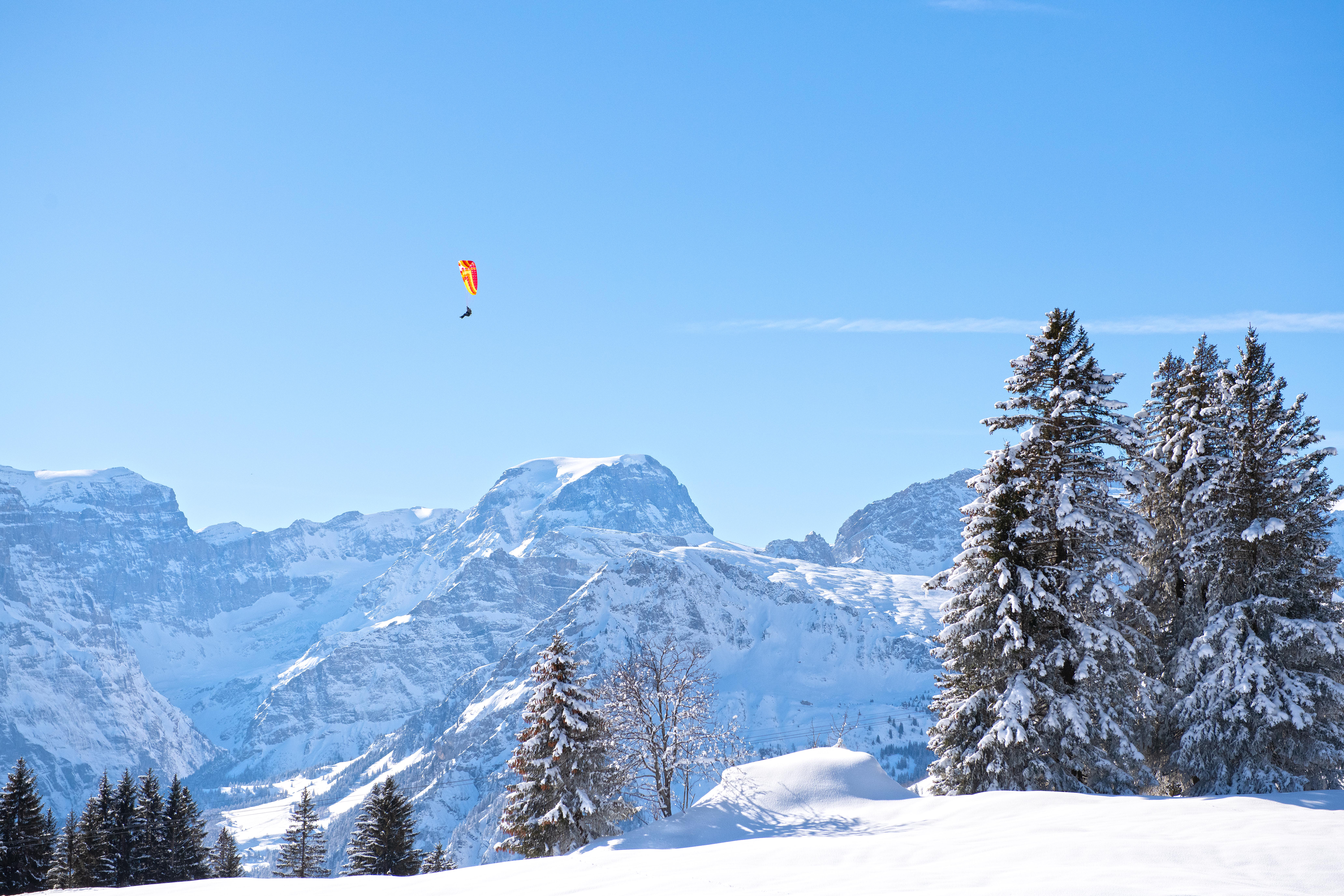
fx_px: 2613
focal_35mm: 70
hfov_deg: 28.8
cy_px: 448
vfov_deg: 19.5
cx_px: 672
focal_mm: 70
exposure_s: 1/6400
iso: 800
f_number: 6.3
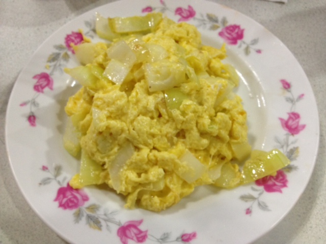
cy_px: 122
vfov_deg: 40.7
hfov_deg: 52.6
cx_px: 163
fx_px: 330
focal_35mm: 35
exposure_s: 1/20
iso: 160
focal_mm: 4.28
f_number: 2.4
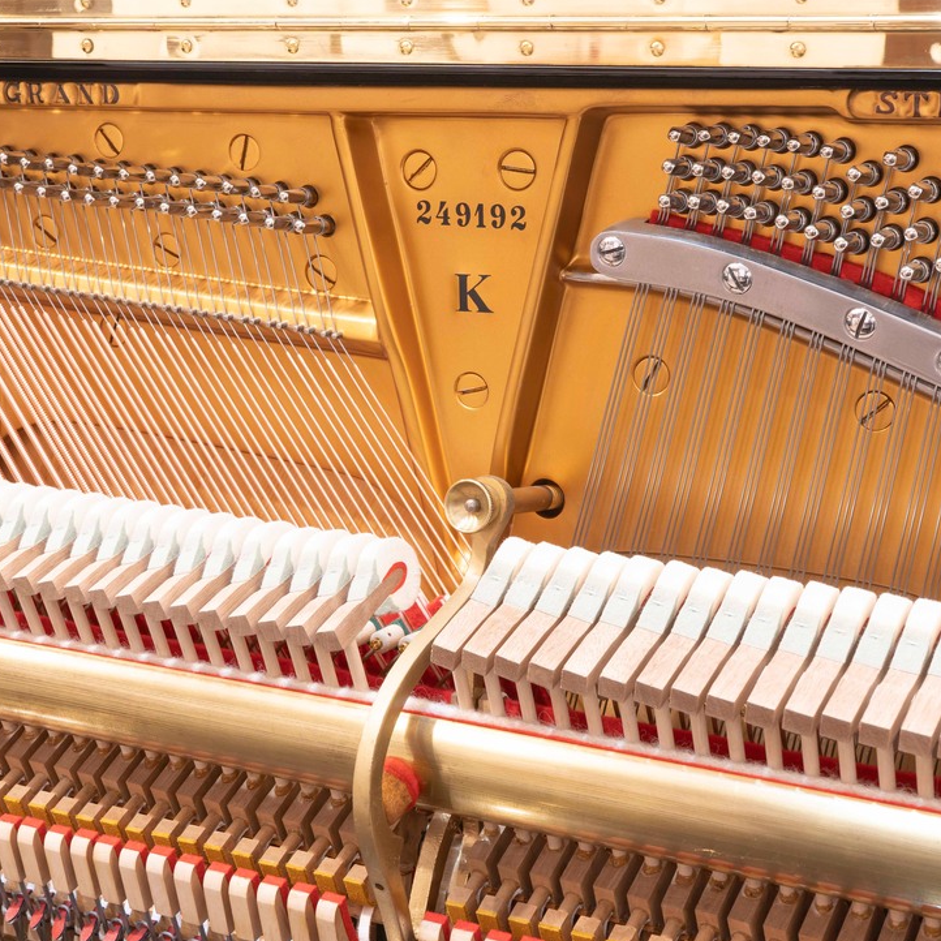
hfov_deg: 30.0
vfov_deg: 30.0
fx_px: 1753
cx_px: 450
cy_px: 469
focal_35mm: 57
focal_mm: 44
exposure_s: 1
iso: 320
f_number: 11
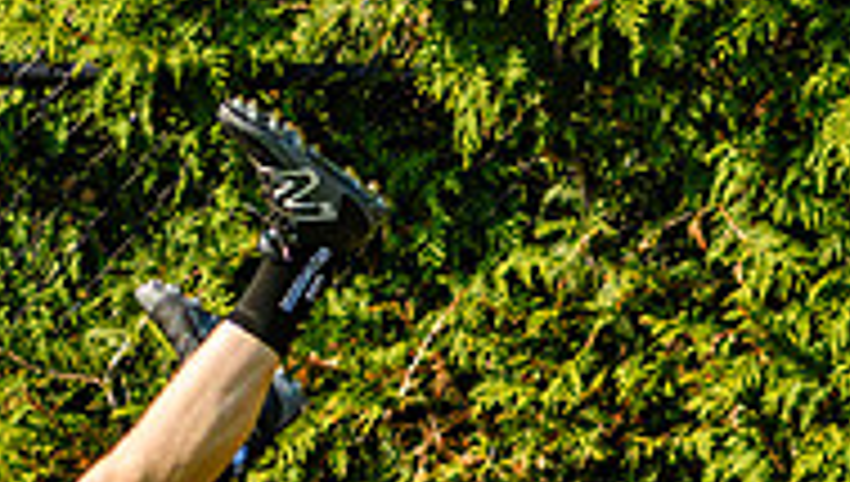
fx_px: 27066
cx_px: 841
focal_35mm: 1199
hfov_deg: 1.8
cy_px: 601
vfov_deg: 1.0
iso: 100
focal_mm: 200
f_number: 3.2
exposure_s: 1/1250
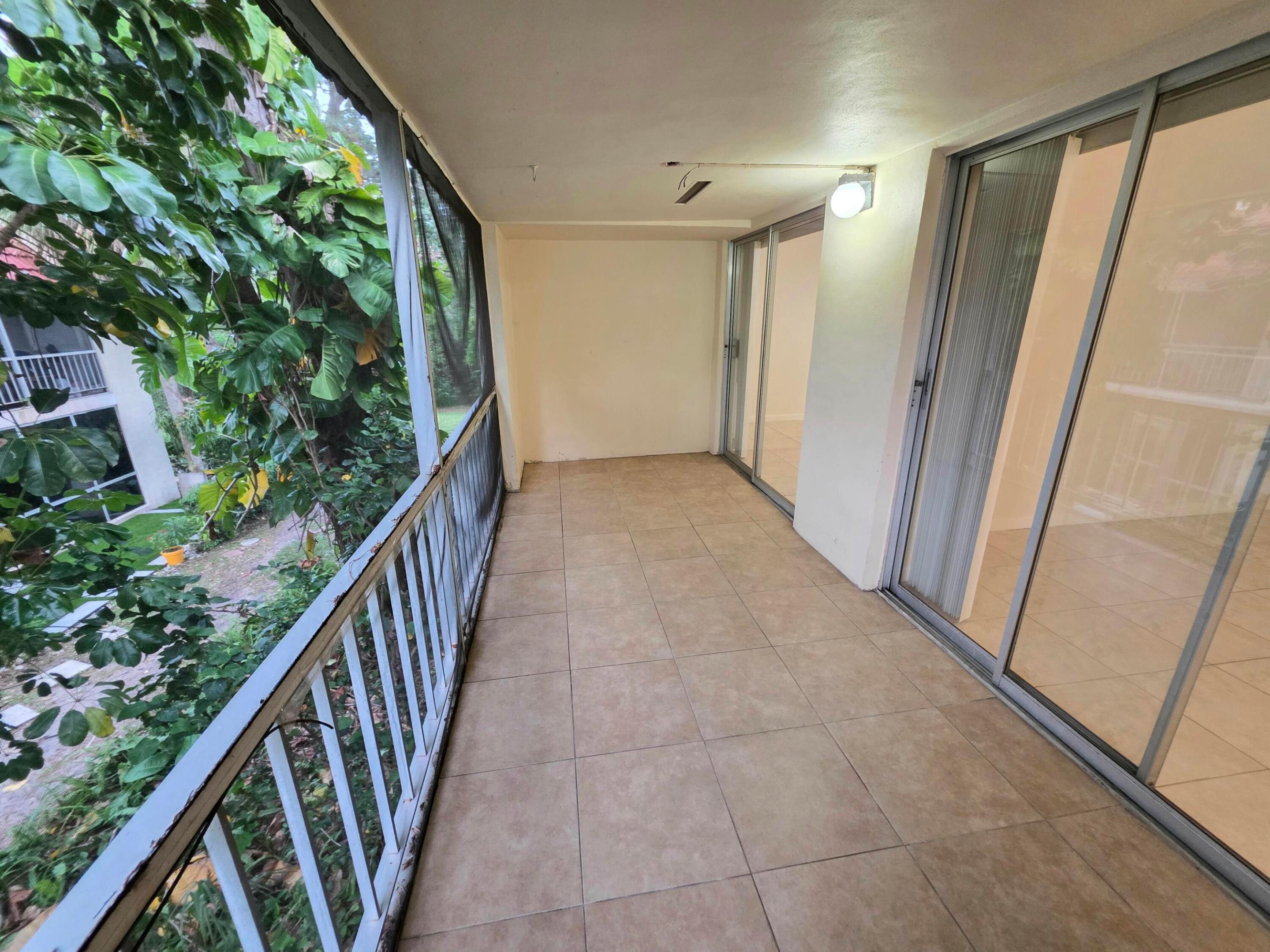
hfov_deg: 106.2
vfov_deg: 89.9
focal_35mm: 13
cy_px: 476
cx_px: 635
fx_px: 477
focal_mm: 2.2
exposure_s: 1/60.2
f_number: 1.9
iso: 250
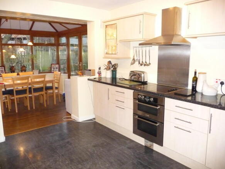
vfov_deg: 49.7
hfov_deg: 63.5
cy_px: 84
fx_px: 182
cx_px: 112
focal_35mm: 28
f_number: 3.3
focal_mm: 4.7
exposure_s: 1/30
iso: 800
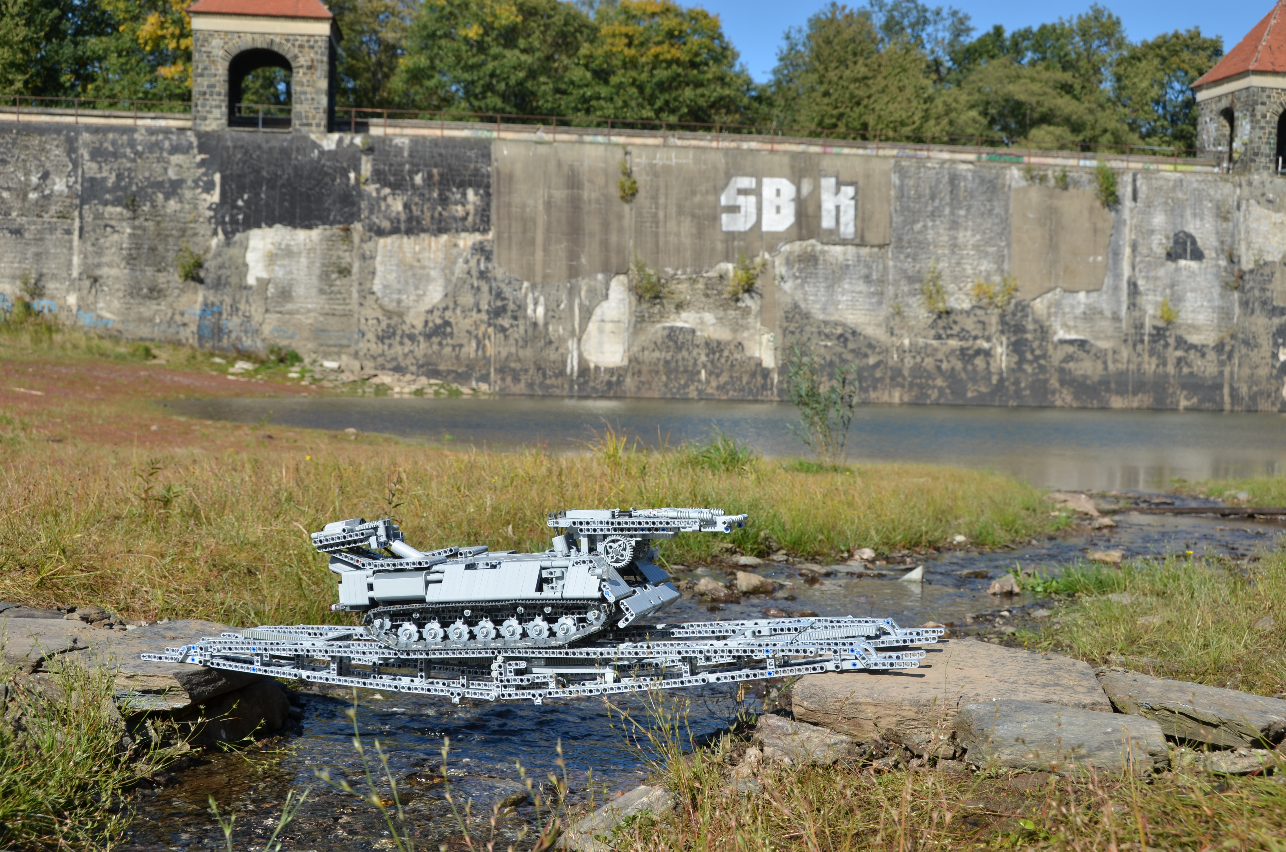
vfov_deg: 28.8
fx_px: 1658
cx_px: 643
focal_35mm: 46
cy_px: 426
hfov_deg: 42.4
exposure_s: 1/320
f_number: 9
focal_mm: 31
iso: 100
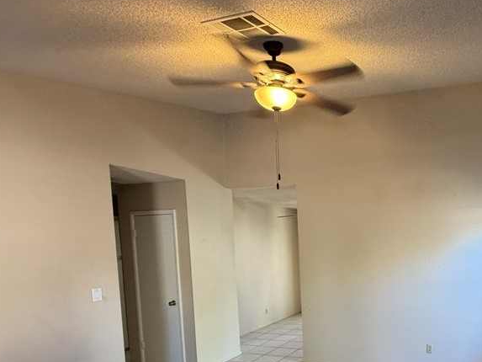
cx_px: 391
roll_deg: +0.0
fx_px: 348
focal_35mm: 25
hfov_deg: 63.0
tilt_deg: -5.6
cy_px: 270
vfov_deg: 52.5
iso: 400
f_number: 2.2
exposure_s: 1/60
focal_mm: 2.22
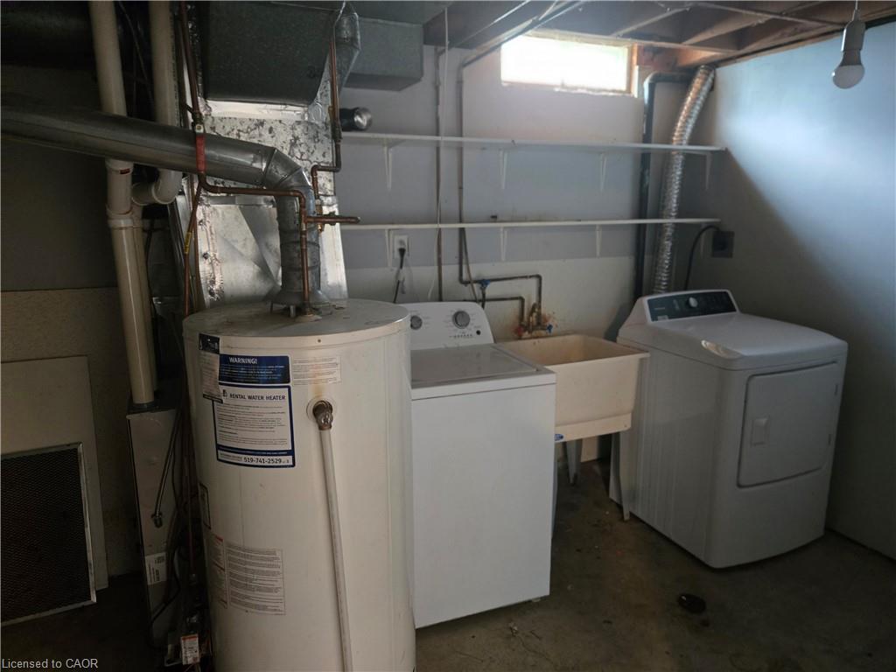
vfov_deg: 58.9
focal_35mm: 23
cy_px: 336
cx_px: 448
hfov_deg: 73.9
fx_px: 595
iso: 800
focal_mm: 5.4
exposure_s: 1/60
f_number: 1.8
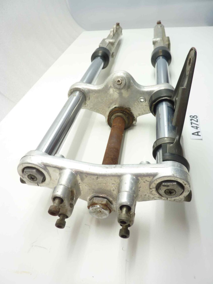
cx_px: 106
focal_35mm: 25
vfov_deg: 69.4
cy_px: 142
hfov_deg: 54.9
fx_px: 205
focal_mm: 4.1
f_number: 3.3
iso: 80
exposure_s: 1/13
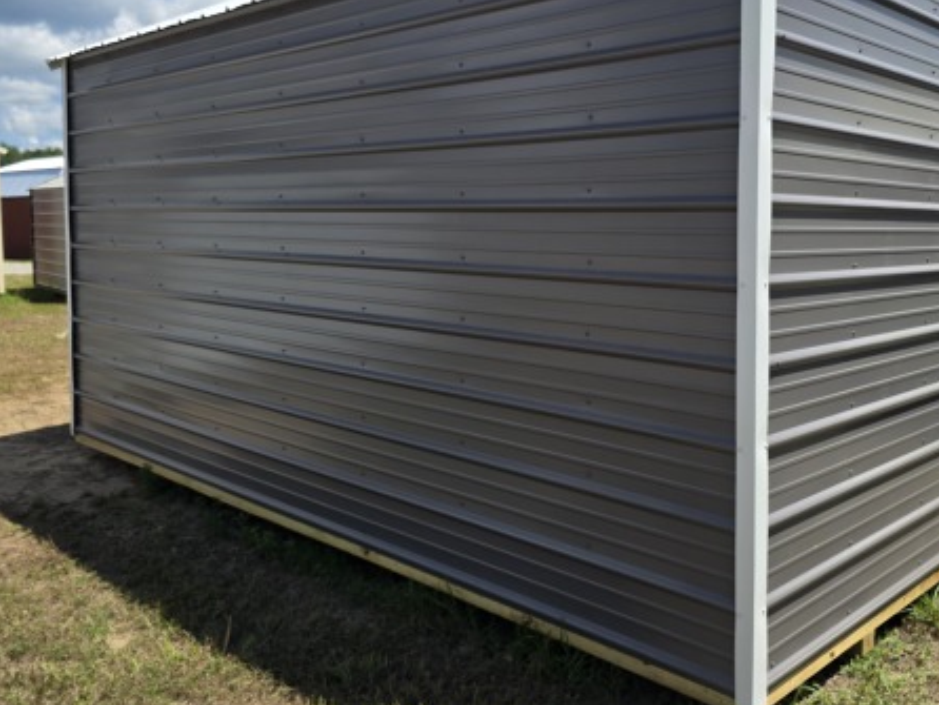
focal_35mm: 33
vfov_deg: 42.6
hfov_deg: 54.5
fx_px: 896
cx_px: 602
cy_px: 257
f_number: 1.7
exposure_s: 1/5447
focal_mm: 6.3
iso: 80
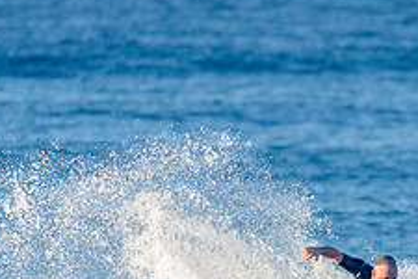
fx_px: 14942
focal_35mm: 1287
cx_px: 336
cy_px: 302
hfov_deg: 1.6
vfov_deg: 1.1
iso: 450
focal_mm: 500
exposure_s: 1/2000
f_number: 5.6
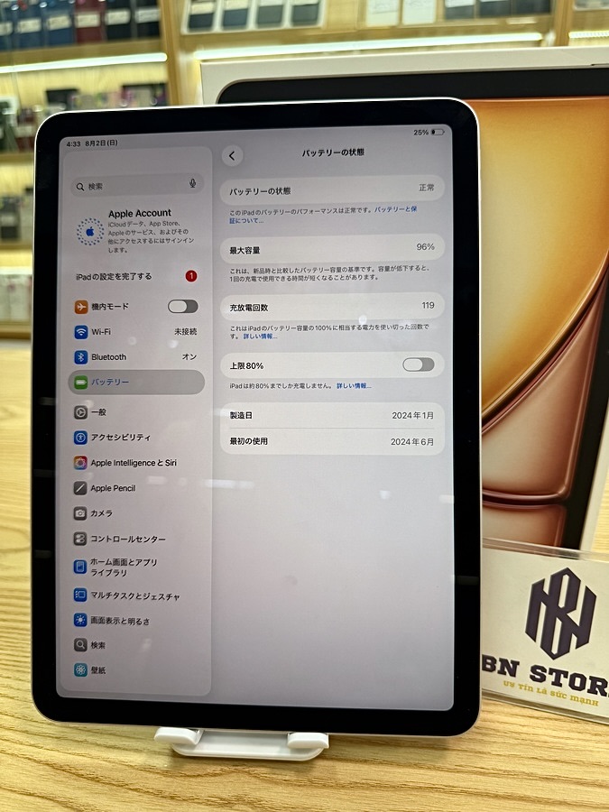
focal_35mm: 24
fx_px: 563
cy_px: 406
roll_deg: +0.4
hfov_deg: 56.8
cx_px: 304
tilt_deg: -22.2
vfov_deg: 71.6
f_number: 1.78
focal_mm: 6.76
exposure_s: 1/120
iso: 80
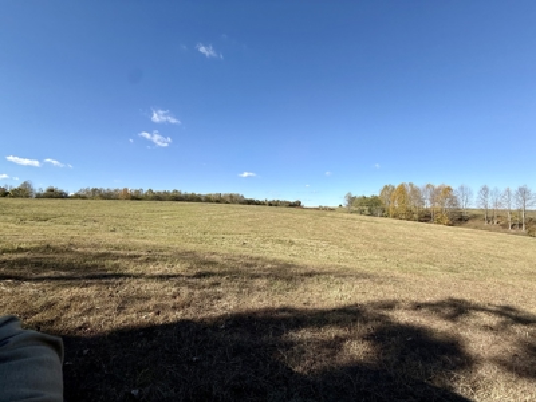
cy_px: 201
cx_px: 268
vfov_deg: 85.7
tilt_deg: +3.9
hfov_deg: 102.1
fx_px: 217
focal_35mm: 14
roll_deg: -0.5
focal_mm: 2.22
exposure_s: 1/2165
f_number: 2.2
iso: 50
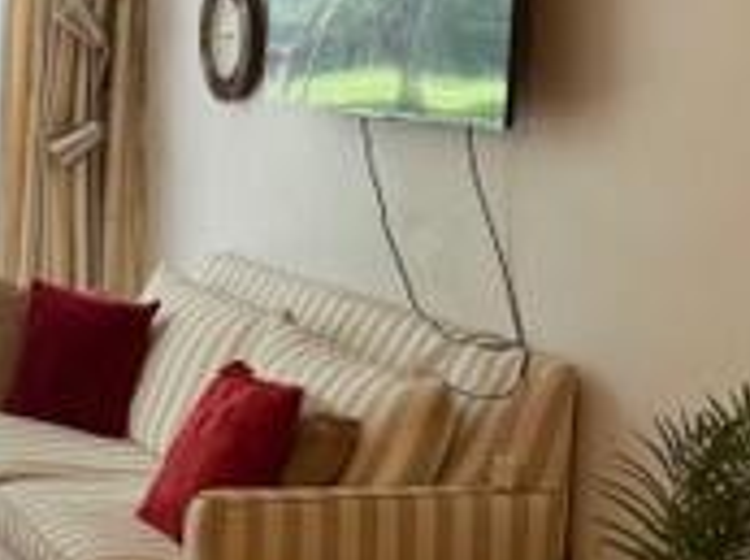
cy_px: 187
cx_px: -217
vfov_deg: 16.5
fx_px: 1924
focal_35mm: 89
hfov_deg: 20.2
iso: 125
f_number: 1.78
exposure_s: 1/60
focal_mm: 6.76
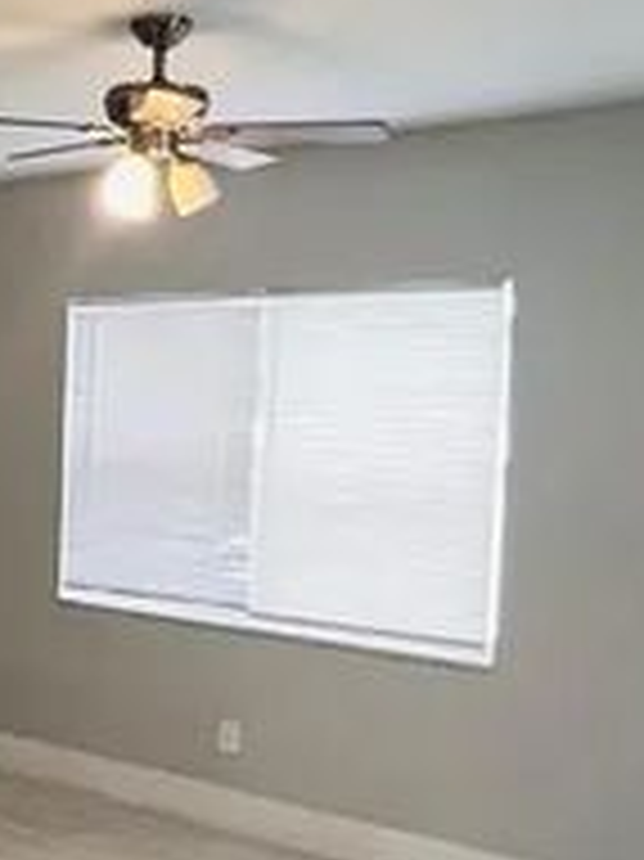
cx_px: -203
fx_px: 1440
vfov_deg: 33.2
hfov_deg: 22.4
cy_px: 480
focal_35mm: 58
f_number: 1.8
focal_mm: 1.57
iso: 160
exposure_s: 1/120
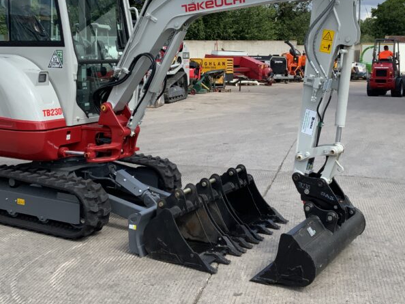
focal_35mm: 50
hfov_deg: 38.2
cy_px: 100
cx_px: 207
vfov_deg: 28.9
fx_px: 585
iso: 16
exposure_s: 1/1626
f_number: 1.8
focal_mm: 3
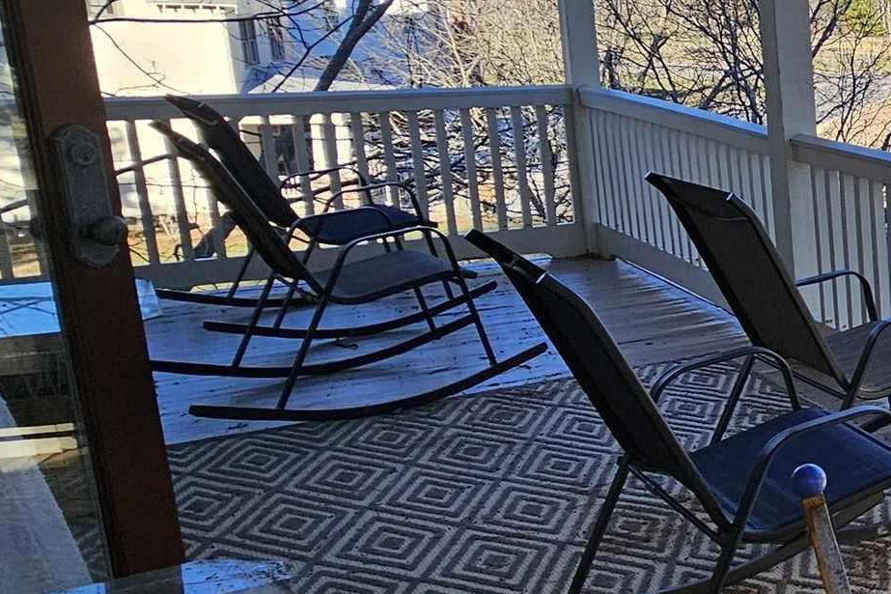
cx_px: 1286
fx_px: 1113
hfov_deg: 29.6
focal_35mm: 45
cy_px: 262
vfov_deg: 29.8
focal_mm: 2.2
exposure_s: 1/845
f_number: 2.2
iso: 64
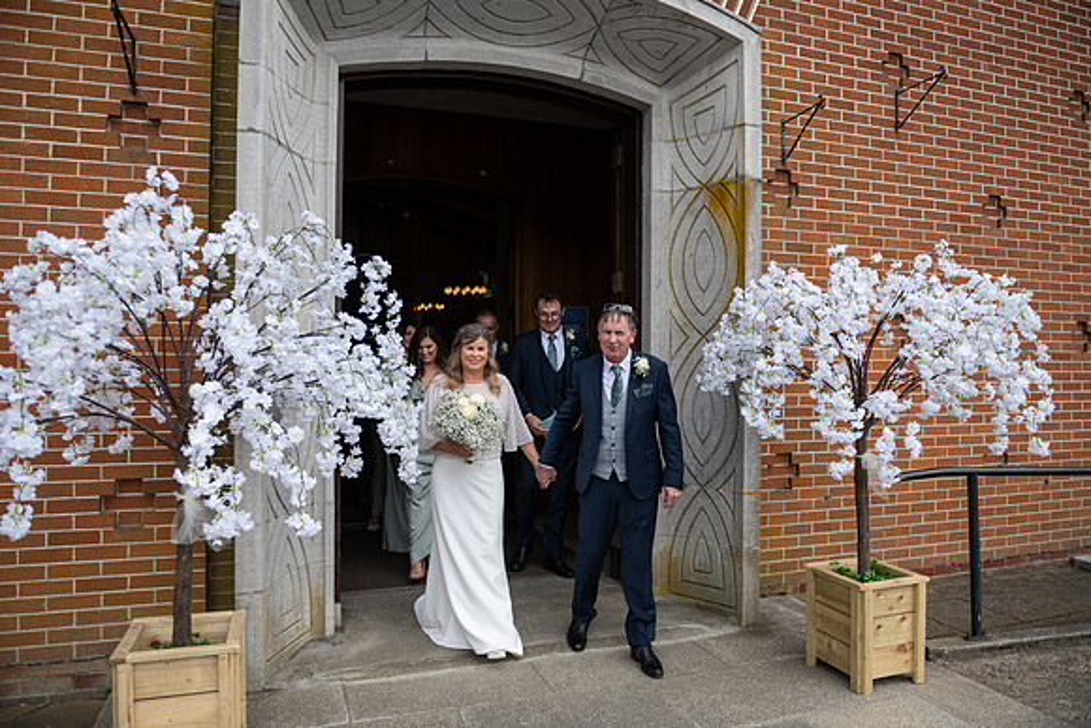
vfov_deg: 53.2
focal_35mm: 24
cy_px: 364
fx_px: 727
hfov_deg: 73.7
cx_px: 546
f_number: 3.5
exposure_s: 1/1000
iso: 100
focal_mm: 24
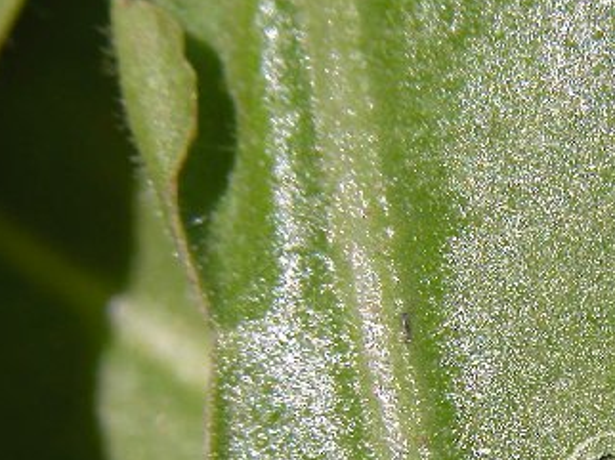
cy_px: 489
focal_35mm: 338
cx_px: 722
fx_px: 6001
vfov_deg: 4.4
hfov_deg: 5.8
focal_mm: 34.7
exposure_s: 1/577
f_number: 6.8
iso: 100
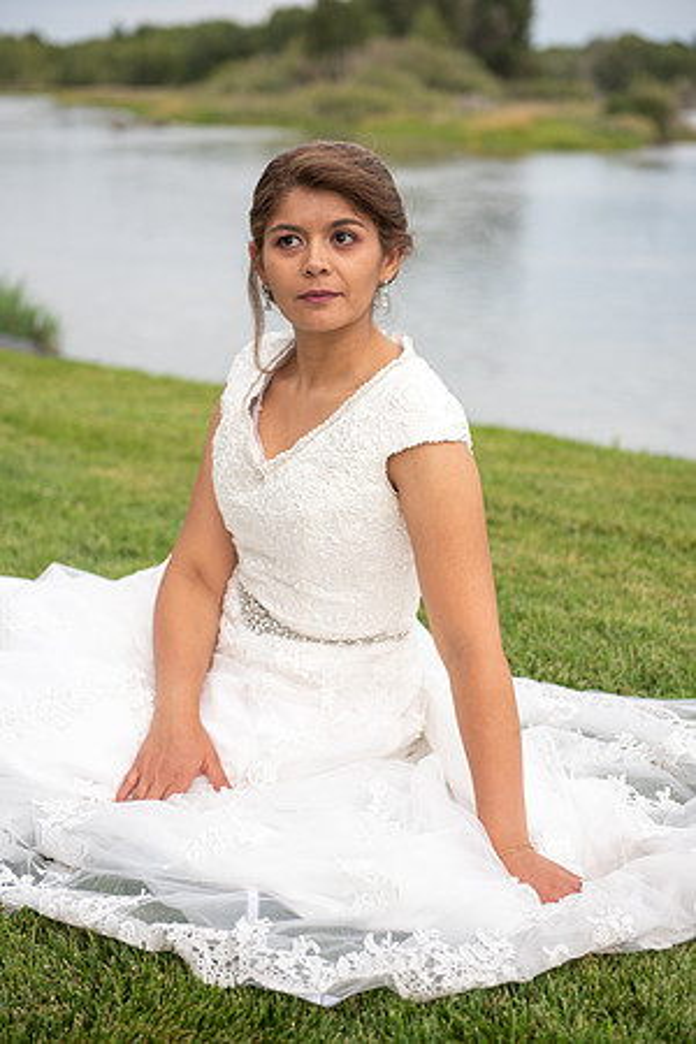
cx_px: 348
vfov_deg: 28.8
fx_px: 2030
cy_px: 522
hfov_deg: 19.5
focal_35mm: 70
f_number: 4.5
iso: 500
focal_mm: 70
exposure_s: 1/640
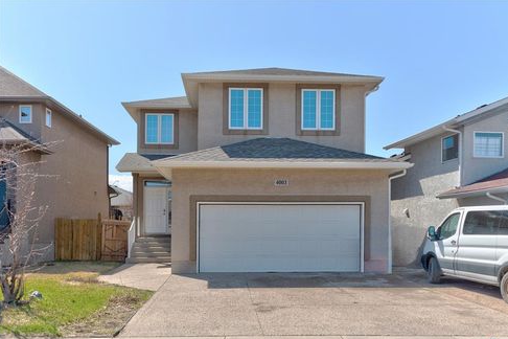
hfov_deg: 53.1
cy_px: 173
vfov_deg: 36.9
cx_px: 258
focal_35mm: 36
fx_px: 508
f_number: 4
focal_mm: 35
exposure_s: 1/1000
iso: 100
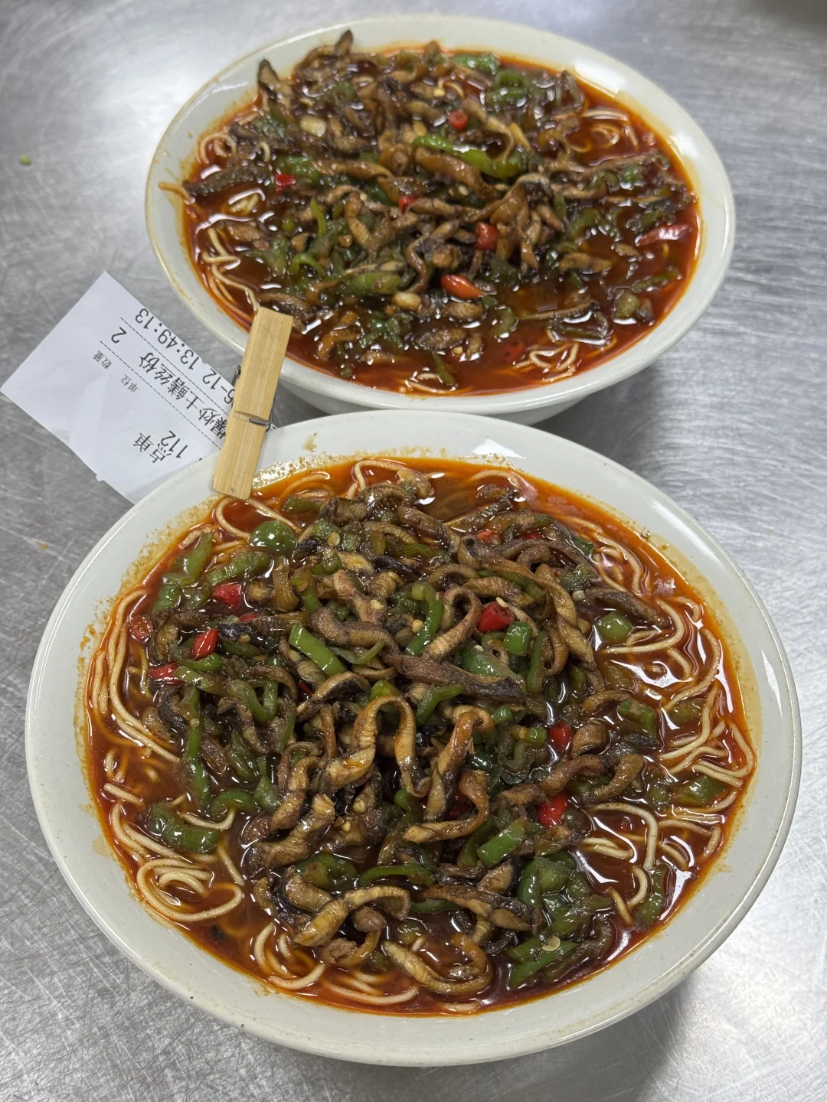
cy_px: 551
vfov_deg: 39.7
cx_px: 414
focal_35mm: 48
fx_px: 1529
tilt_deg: -52.0
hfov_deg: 30.3
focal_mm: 6.76
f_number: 1.78
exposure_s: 1/100
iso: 125
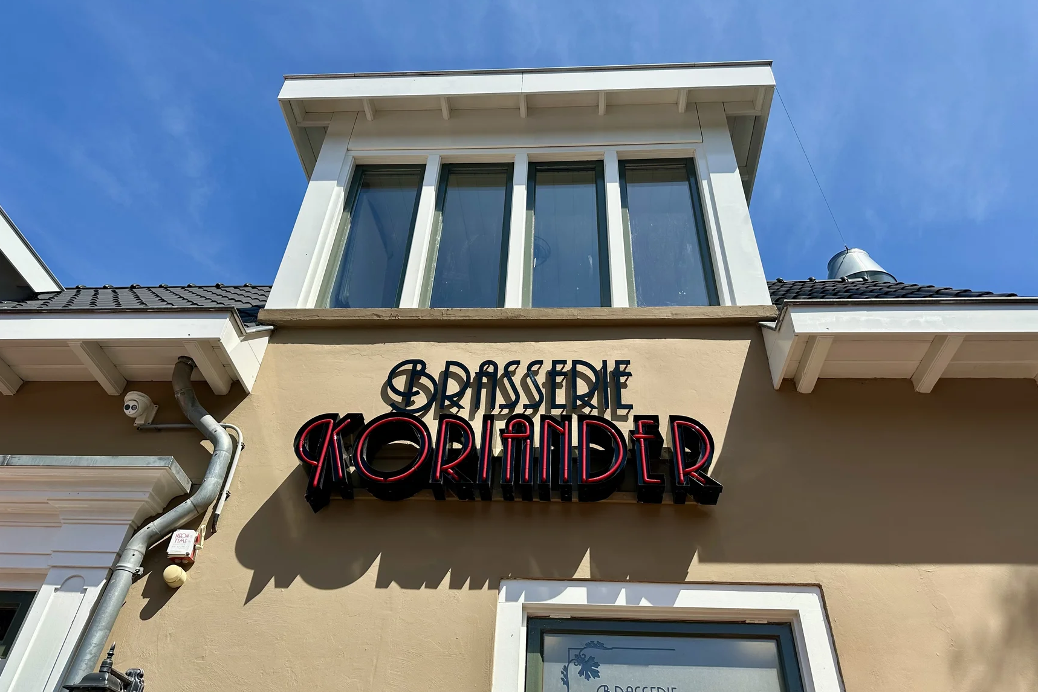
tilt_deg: +40.0
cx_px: 519
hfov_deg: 71.5
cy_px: 346
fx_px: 721
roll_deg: -3.1
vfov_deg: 51.3
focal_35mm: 25
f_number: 1.78
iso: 80
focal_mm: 6.86
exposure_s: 1/4348
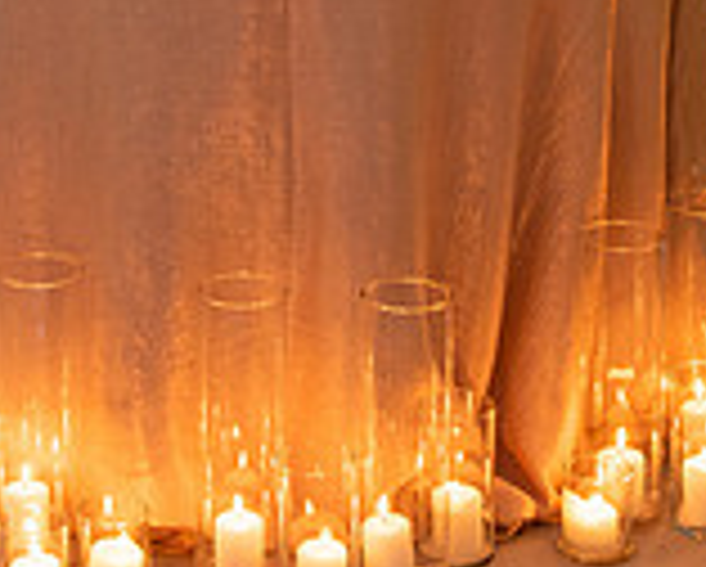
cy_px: -323
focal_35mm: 136
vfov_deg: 10.9
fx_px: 2845
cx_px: 260
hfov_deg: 14.1
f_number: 2.8
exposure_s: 1/80
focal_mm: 31
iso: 640
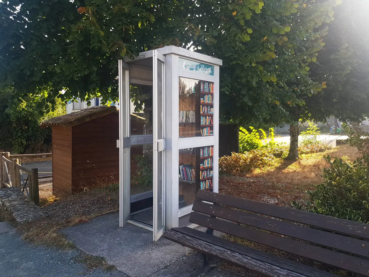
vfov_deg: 53.1
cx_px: 184
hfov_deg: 67.3
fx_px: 277
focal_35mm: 26
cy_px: 138
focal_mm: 4.2
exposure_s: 1/267
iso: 50
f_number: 1.7
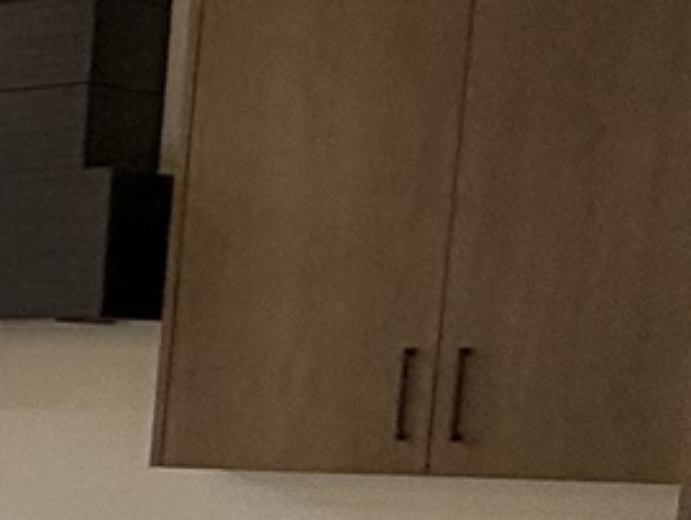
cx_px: -1443
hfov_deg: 10.9
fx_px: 2118
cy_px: 587
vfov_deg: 13.7
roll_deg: -2.3
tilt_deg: -3.7
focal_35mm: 106
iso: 64
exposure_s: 1/121
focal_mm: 2.22
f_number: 2.2
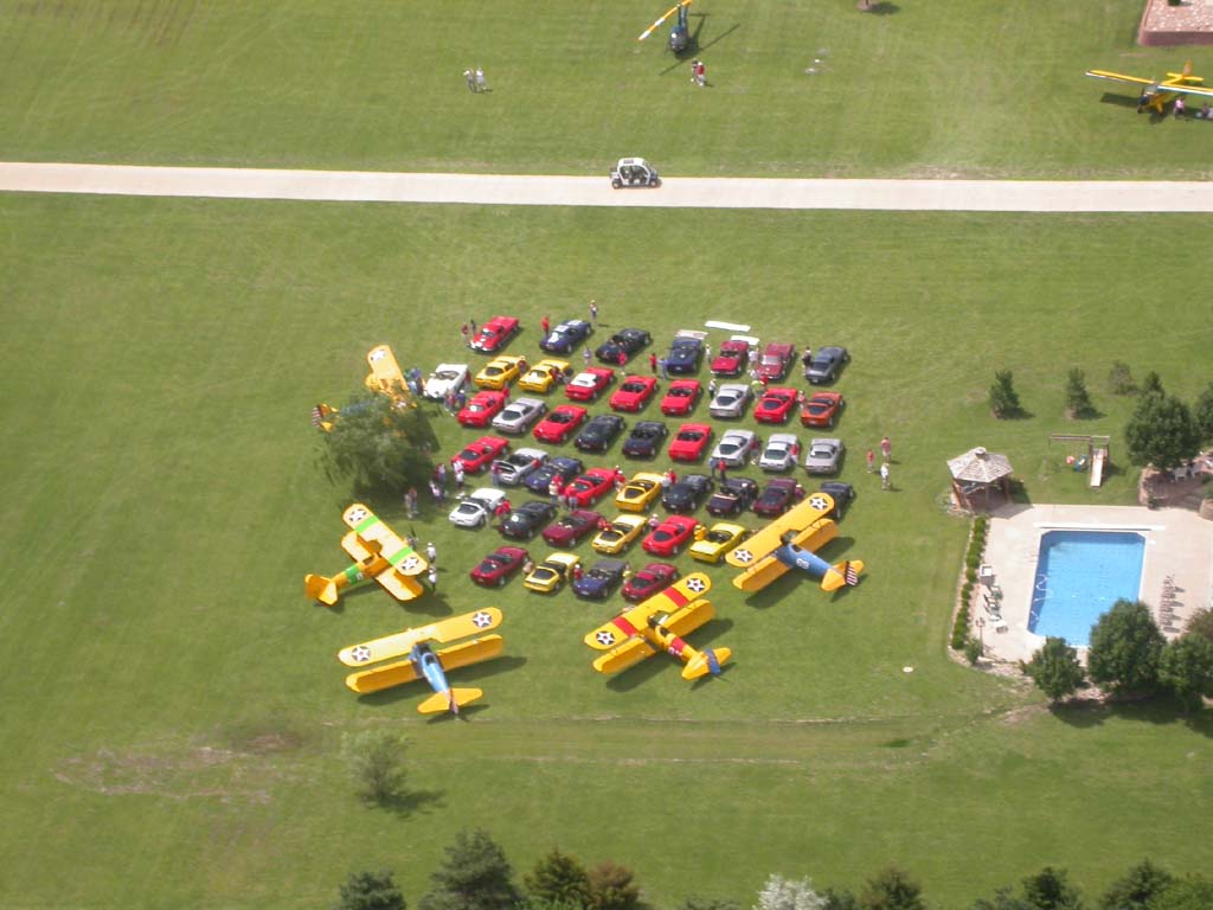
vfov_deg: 10.5
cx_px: 606
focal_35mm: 141
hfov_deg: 14.0
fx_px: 4941
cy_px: 455
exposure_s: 1/408
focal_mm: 29.3
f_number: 4.8
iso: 100
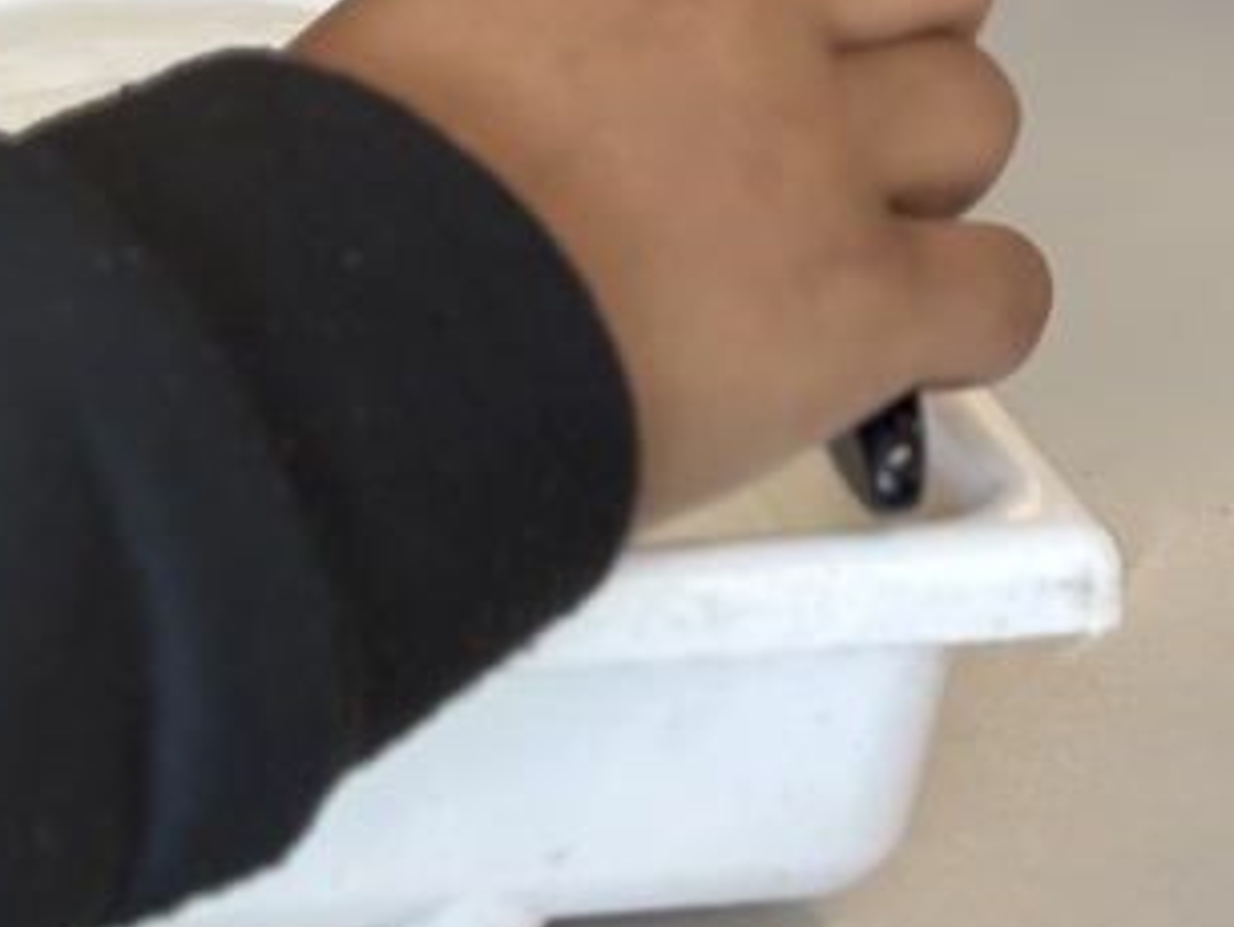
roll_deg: -0.9
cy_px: -721
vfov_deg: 8.2
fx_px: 6208
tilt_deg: -12.4
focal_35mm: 174
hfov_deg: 11.2
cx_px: -121
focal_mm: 5.96
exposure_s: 1/60
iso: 100
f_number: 1.6
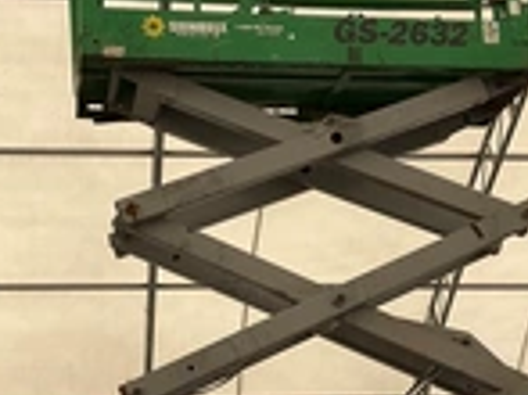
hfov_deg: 24.7
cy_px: 356
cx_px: 233
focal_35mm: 79
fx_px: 1204
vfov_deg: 18.3
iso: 25
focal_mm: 3
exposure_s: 1/276
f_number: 1.8
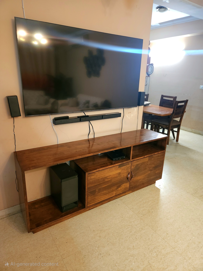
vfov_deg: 73.9
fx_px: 180
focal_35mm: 23
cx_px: 102
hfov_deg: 58.9
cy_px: 136
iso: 640
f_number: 1.8
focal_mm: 5.4
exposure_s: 1/50.3
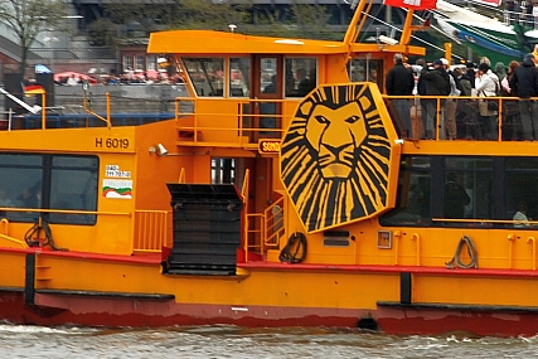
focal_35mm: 324
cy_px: 124
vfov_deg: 4.2
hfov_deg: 6.4
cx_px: 392
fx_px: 4843
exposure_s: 1/80
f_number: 5.6
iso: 100
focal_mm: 90
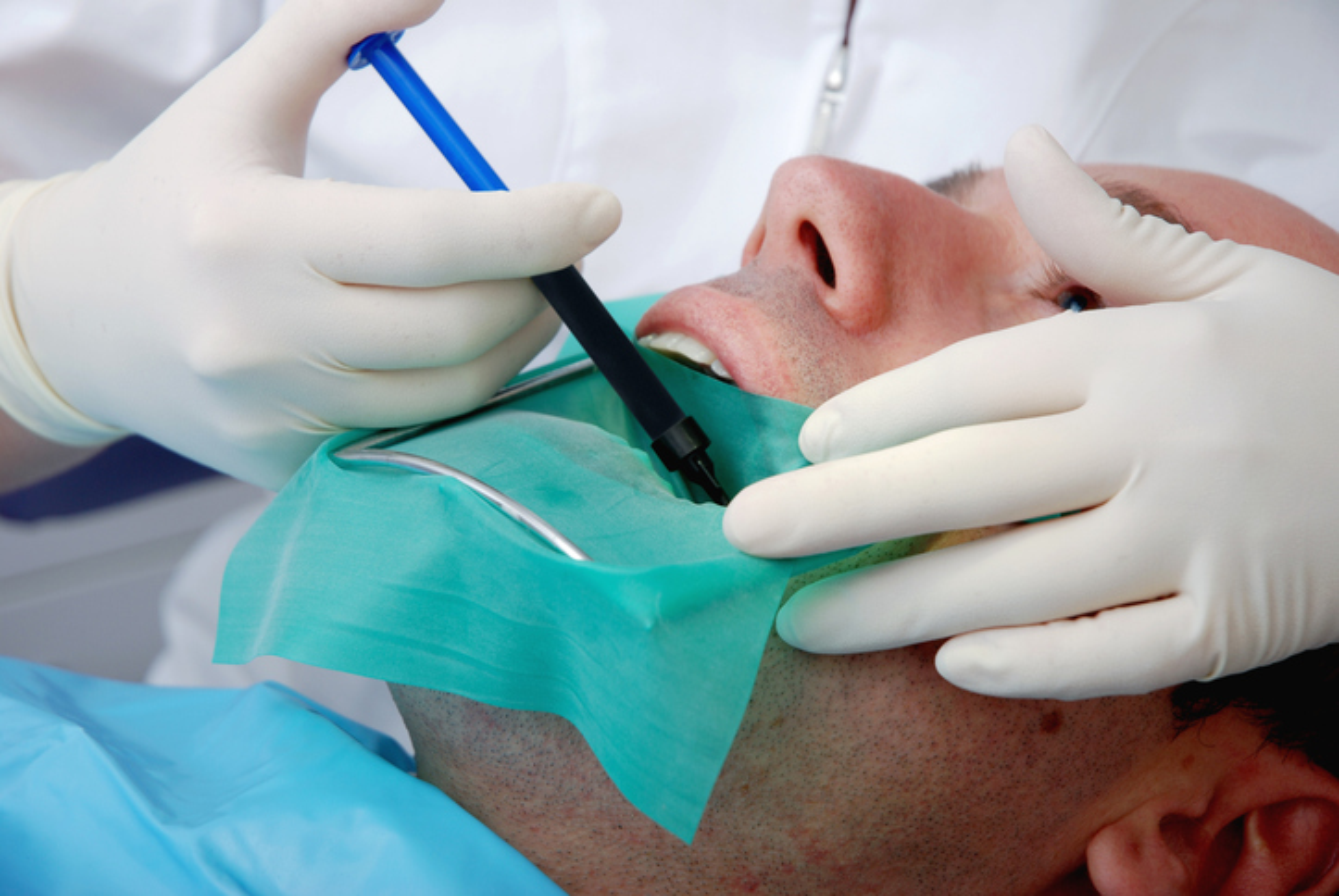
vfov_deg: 13.1
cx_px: 670
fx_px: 3910
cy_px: 448
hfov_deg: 19.4
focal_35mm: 105
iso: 100
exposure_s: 1/90
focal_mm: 70
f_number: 6.7
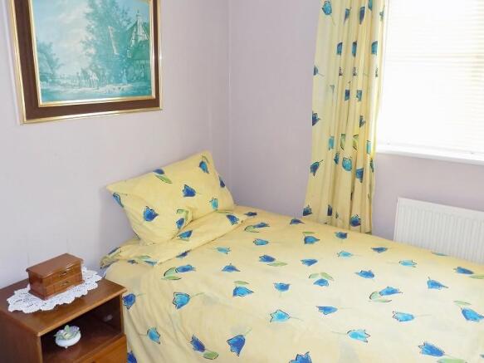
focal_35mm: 30
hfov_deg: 60.0
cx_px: 242
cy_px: 182
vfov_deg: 46.8
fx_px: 419
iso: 200
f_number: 3.3
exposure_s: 1/30
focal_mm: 5.3
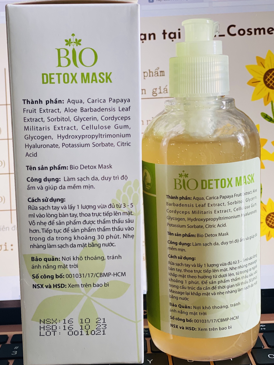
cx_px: 123
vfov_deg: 32.7
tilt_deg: -10.3
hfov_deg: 24.8
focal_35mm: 59
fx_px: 623
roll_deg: +2.4
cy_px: 200
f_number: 2
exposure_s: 1/122
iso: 100
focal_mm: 6
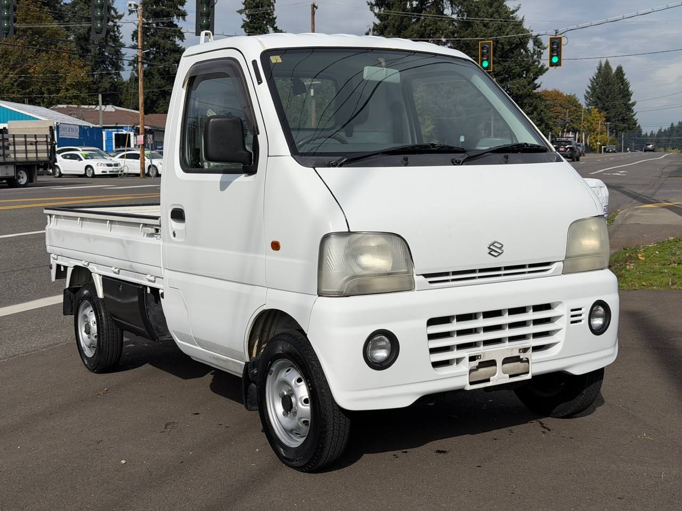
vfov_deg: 30.3
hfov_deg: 39.7
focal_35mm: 48
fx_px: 946
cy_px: 256
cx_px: 341
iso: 80
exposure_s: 1/13333
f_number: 1.78
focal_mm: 6.76
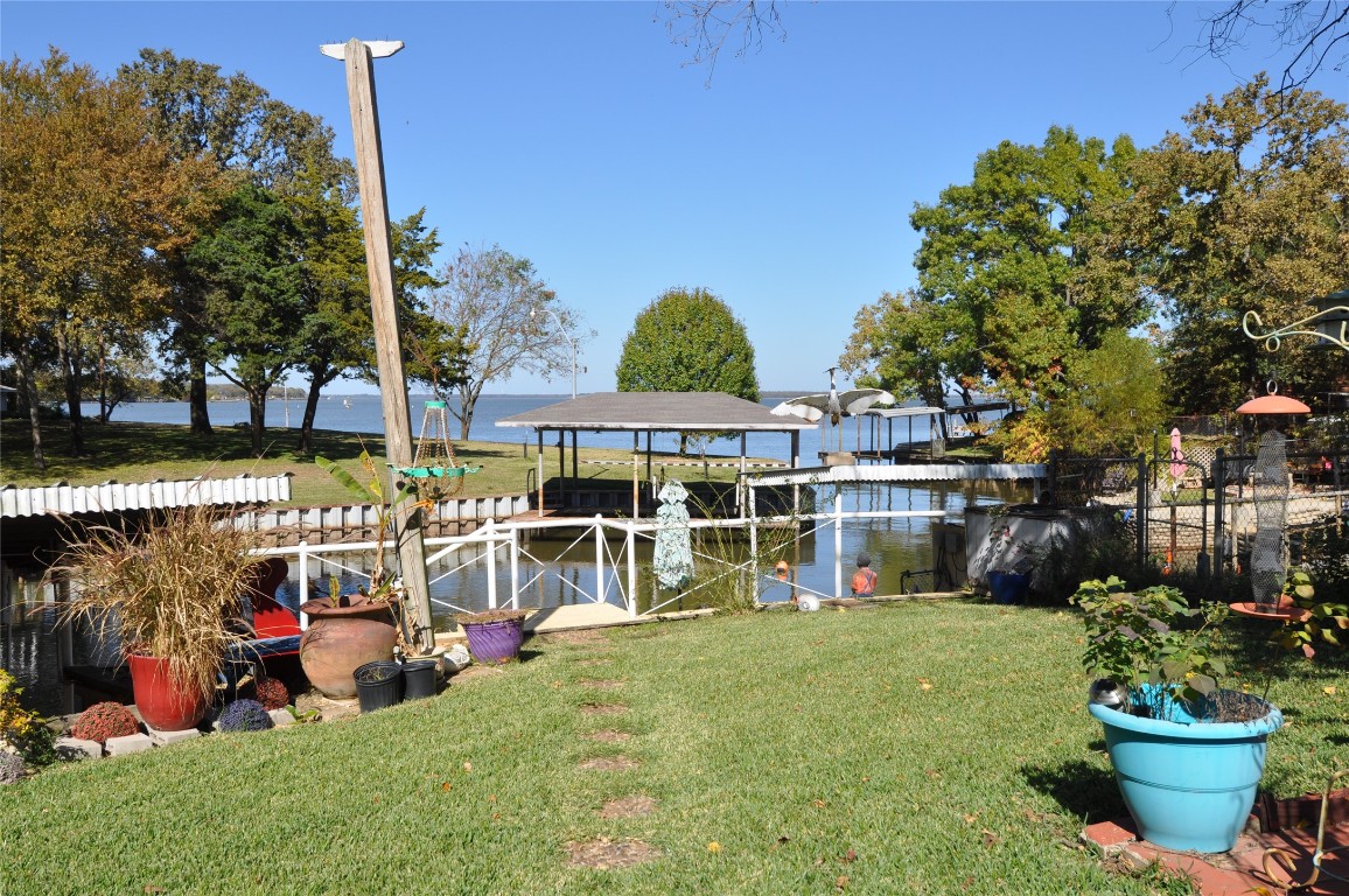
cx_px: 674
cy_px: 448
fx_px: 1123
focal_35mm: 30
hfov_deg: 62.0
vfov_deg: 43.5
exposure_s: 1/400
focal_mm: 20
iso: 200
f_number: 10
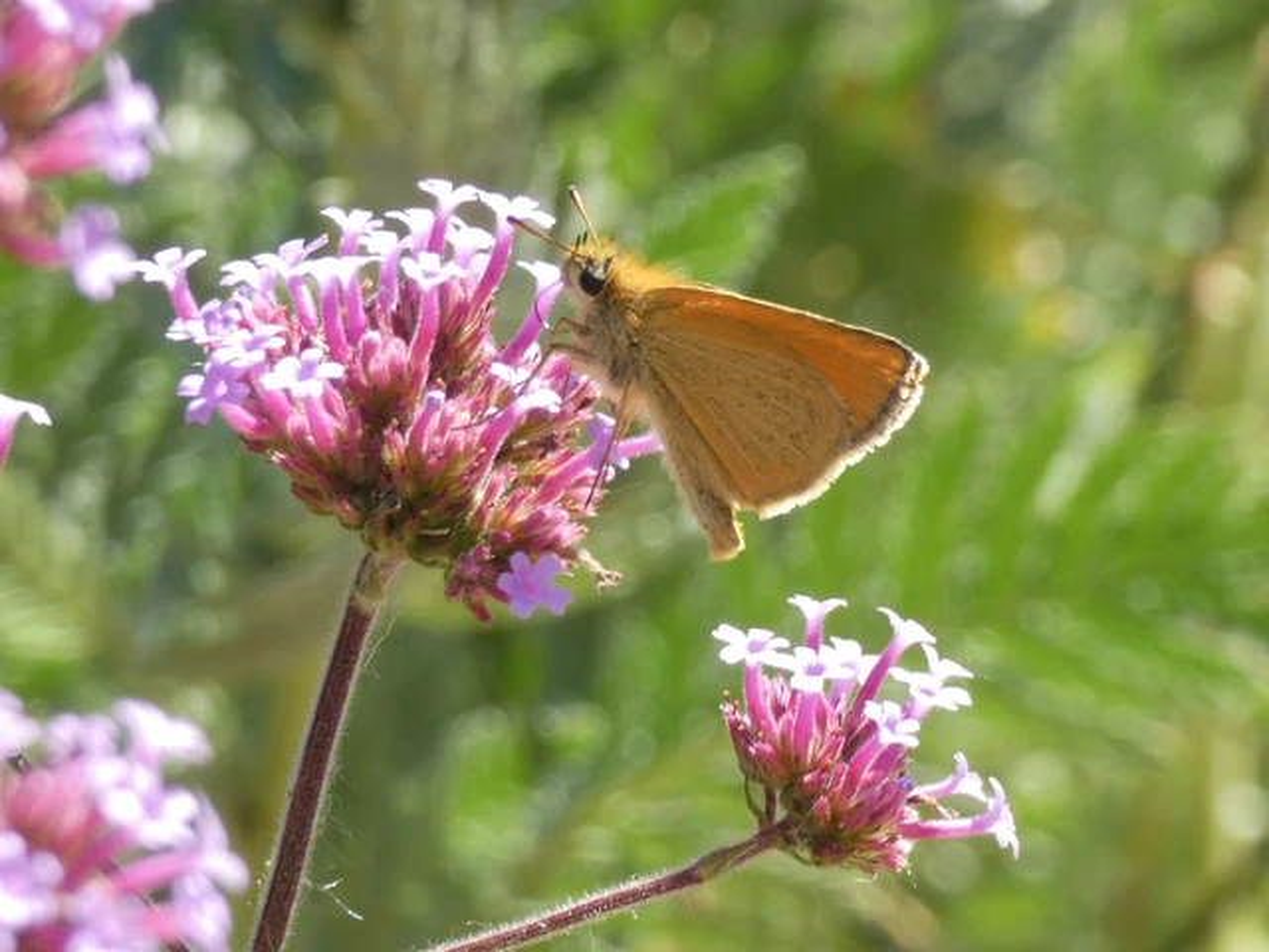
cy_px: 476
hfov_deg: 12.3
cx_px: 634
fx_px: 5865
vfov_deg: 9.3
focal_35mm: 160
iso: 125
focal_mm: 28.8
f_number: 5.6
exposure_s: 1/80
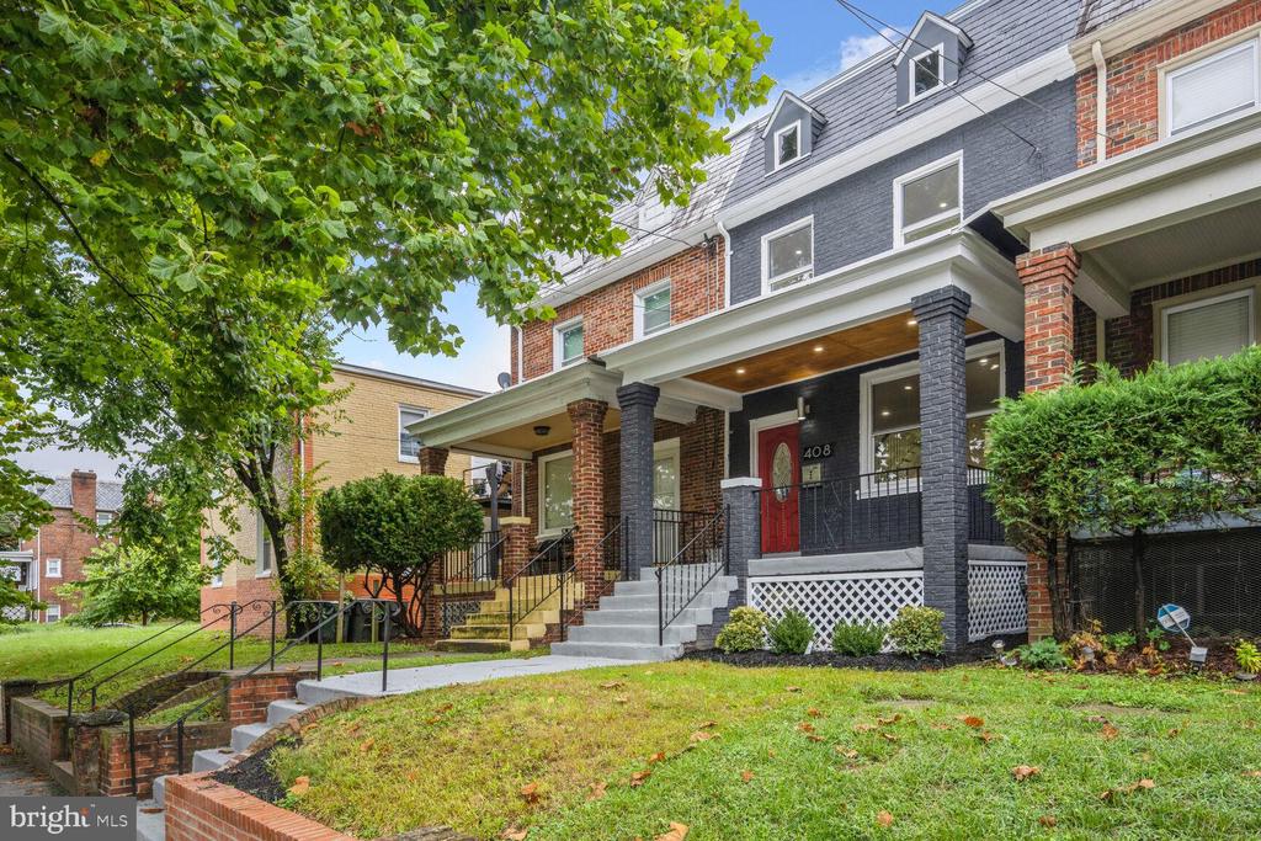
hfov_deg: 84.0
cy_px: 420
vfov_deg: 61.9
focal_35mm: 20
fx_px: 701
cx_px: 630
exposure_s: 1/80
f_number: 9
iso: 200
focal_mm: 20
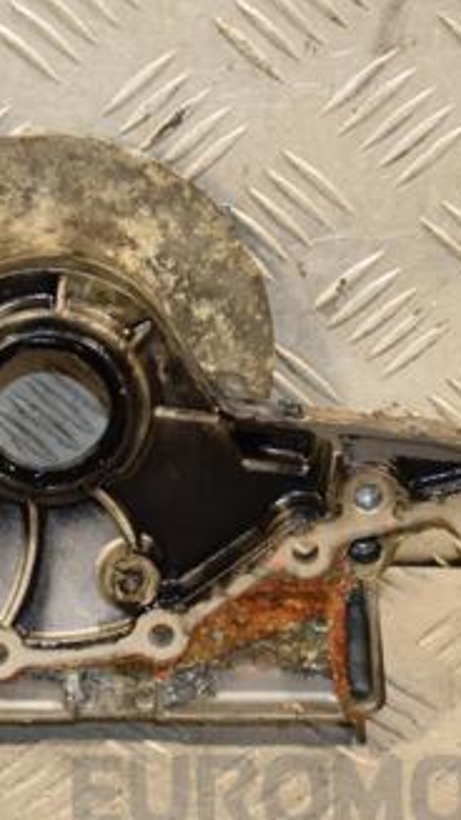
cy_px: 459
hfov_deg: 7.2
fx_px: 3628
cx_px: 25
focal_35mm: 167
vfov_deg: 12.9
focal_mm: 58
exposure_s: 1/160
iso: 800
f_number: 5
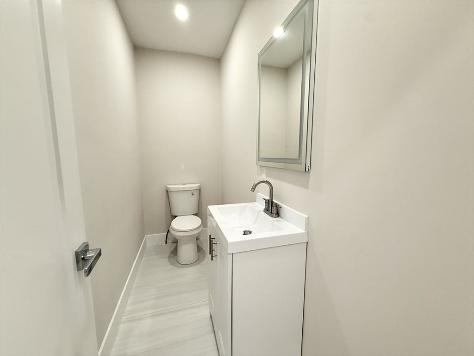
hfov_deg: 102.1
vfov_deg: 85.7
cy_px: 178
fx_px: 192
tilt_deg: -6.1
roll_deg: +0.4
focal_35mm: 14
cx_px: 237
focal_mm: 2.22
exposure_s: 1/120
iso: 200
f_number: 2.2
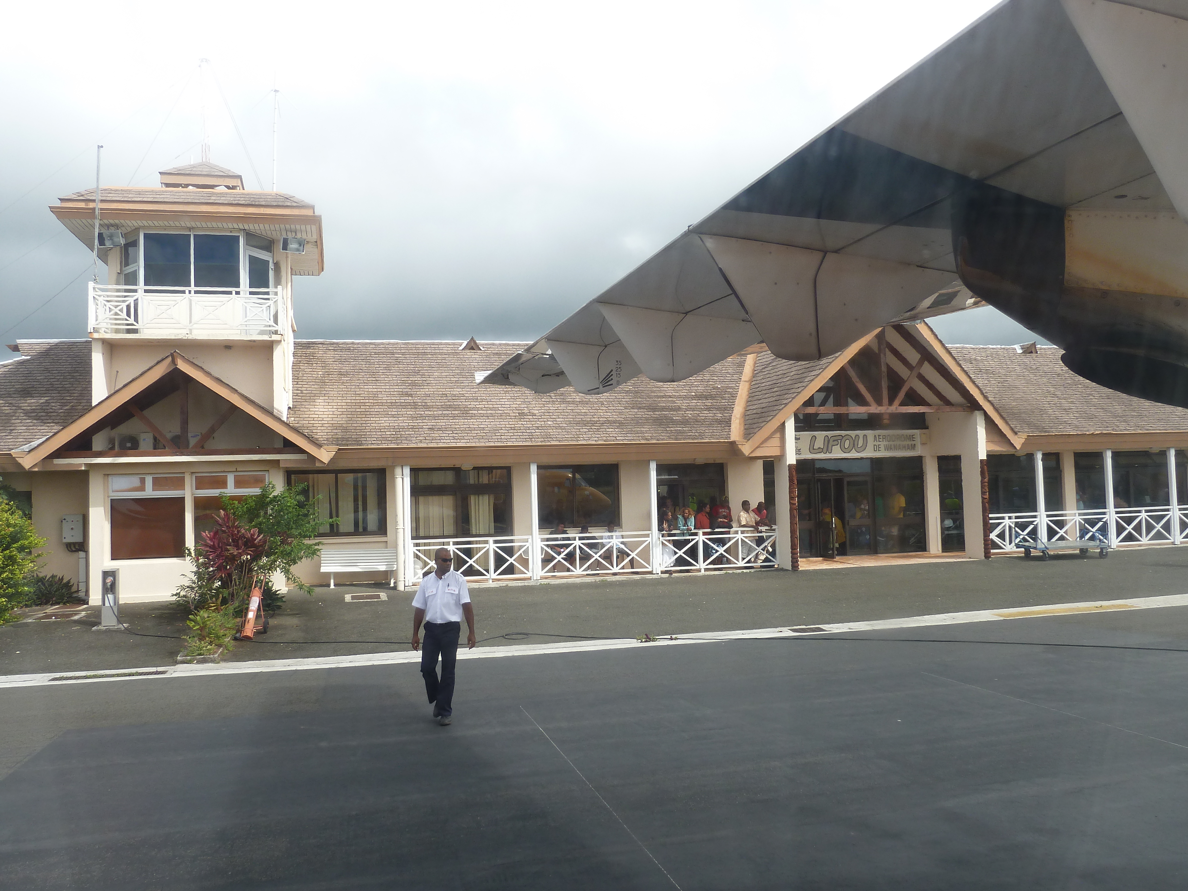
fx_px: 995
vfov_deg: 48.2
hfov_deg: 61.7
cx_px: 594
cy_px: 446
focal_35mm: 29
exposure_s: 1/500
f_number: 4
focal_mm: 4.7
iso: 80
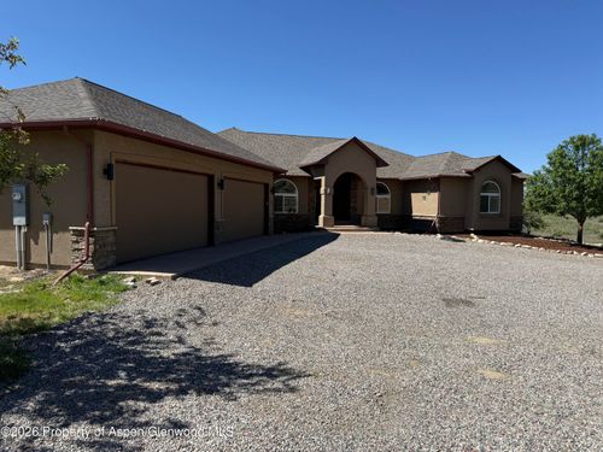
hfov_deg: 71.6
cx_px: 302
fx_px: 418
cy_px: 226
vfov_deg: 56.8
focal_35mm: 24
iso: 80
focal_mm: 6.76
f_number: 1.78
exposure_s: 1/4975
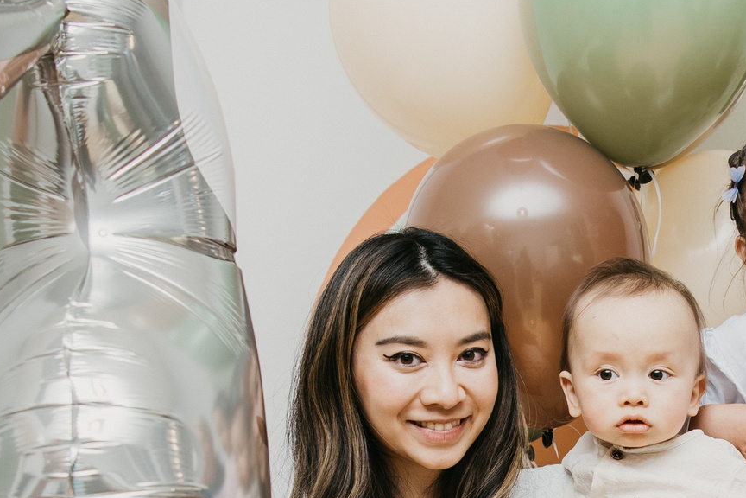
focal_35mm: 80
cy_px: 546
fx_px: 1658
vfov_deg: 16.6
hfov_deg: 24.7
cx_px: 654
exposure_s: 1/160
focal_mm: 27
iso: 125
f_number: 3.5
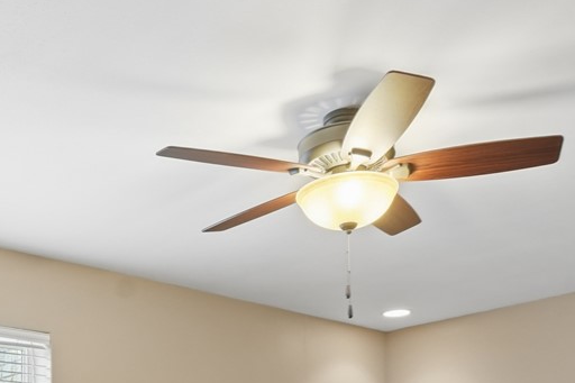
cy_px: 503
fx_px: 846
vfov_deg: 22.7
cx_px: 117
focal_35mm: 53
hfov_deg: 36.3
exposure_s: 1/20
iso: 800
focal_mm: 16
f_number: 9
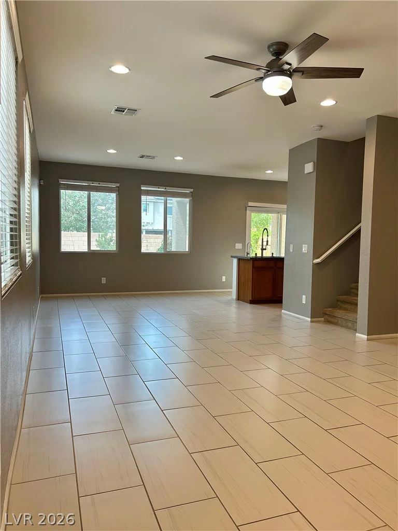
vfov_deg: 67.3
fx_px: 399
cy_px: 266
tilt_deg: -3.7
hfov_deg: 53.1
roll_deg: -0.7
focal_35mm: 26
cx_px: 199
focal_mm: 5.7
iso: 64
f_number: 1.5
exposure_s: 1/120
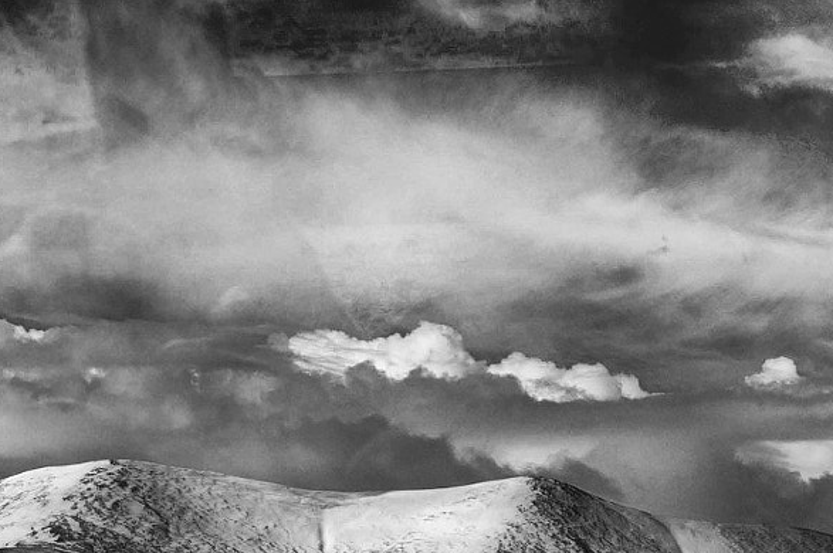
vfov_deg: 12.1
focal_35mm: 110
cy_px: 659
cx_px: 854
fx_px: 2551
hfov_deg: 18.0
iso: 250
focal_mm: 27
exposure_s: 1/1250
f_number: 5.6
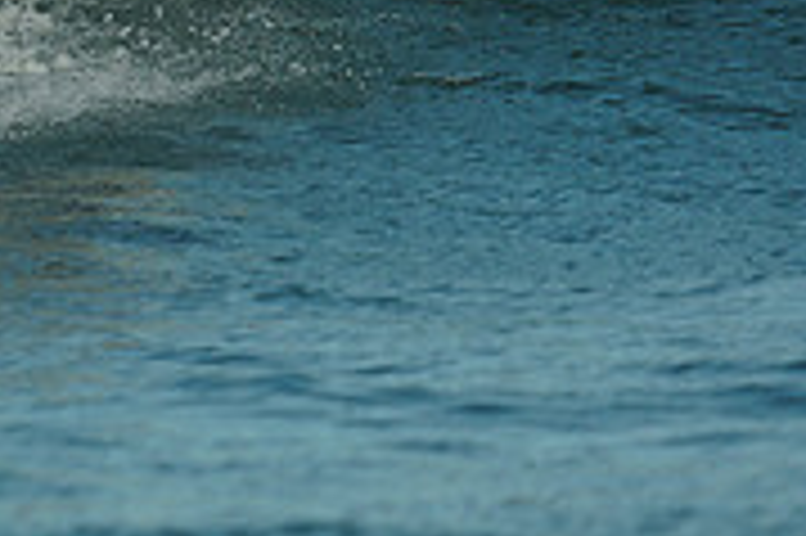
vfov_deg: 1.1
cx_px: -320
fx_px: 29078
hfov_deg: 1.6
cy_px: -245
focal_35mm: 1300
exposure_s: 1/1250
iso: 160
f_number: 2.8
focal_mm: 400
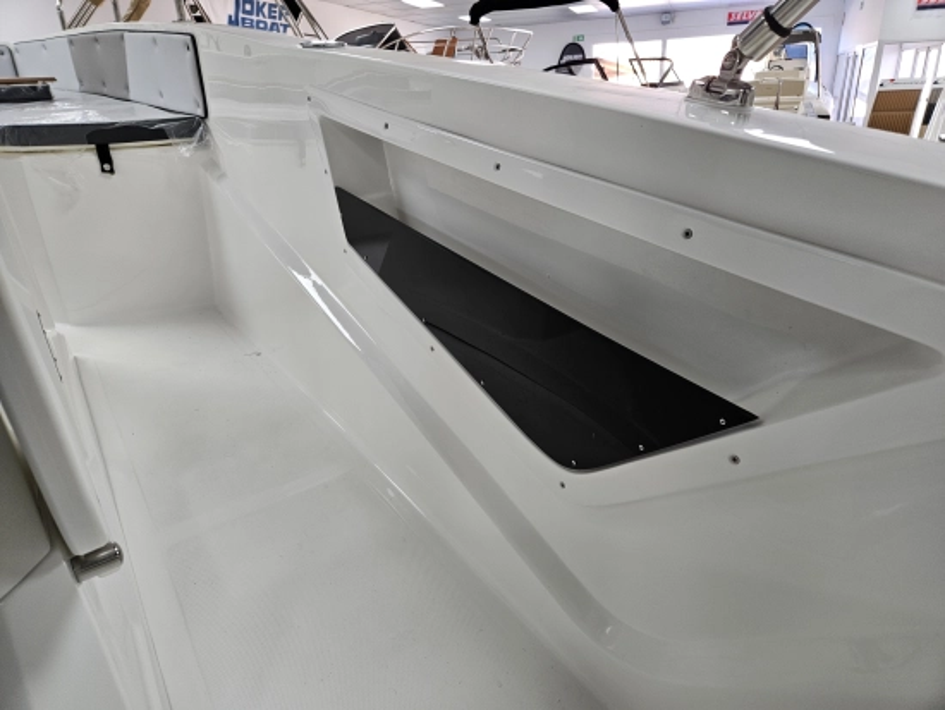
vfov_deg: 58.9
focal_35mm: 23
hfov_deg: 73.9
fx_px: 628
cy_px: 355
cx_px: 472
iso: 80
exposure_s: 1/100
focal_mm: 5.4
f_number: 1.8
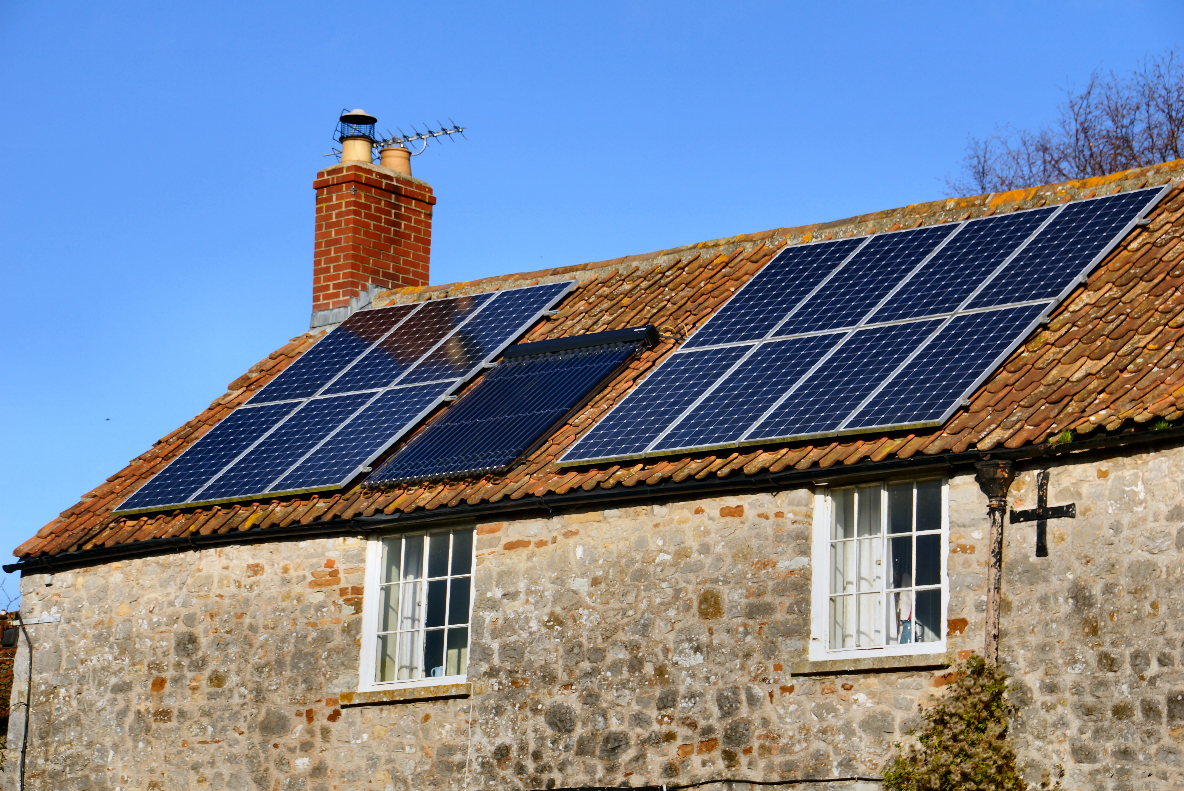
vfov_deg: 12.2
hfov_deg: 18.2
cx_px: 592
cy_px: 396
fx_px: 3702
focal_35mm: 112
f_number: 8
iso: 50
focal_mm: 75
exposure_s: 1/250
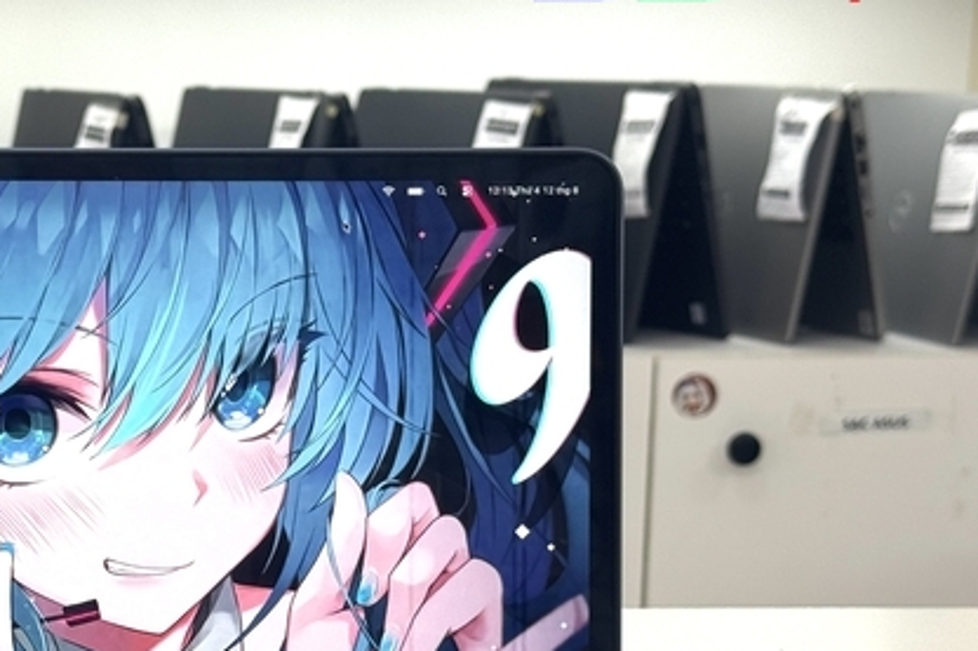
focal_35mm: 96
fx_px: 2607
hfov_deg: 20.8
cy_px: 583
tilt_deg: -12.3
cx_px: 85
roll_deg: +0.6
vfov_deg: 14.1
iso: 50
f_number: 1.78
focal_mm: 6.76
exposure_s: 1/121
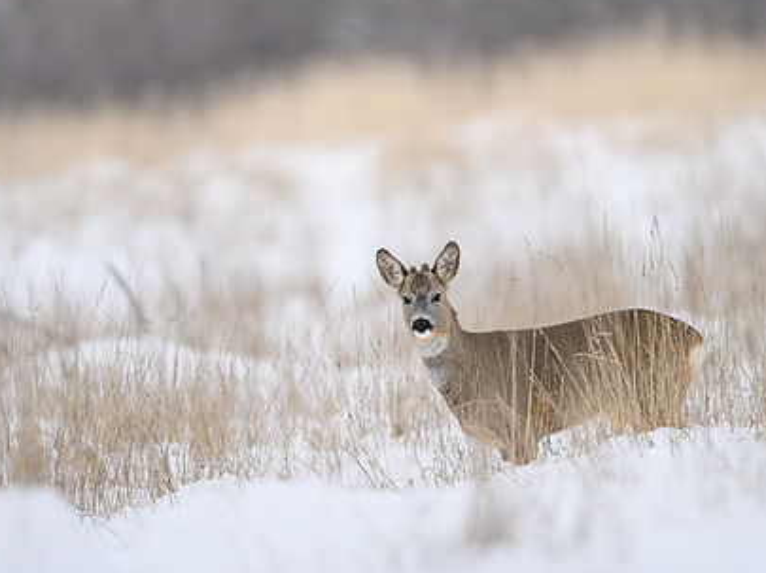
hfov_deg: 2.4
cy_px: 283
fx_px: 17974
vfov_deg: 1.8
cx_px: 404
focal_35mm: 813
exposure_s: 1/2500
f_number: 4
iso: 800
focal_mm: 560
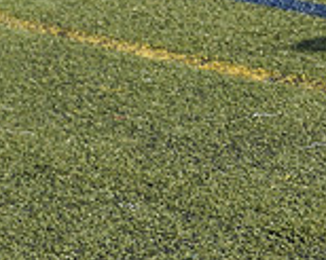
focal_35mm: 248
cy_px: -129
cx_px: 493
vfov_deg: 6.2
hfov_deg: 7.7
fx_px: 2391
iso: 200
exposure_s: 1/250
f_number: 8
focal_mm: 70
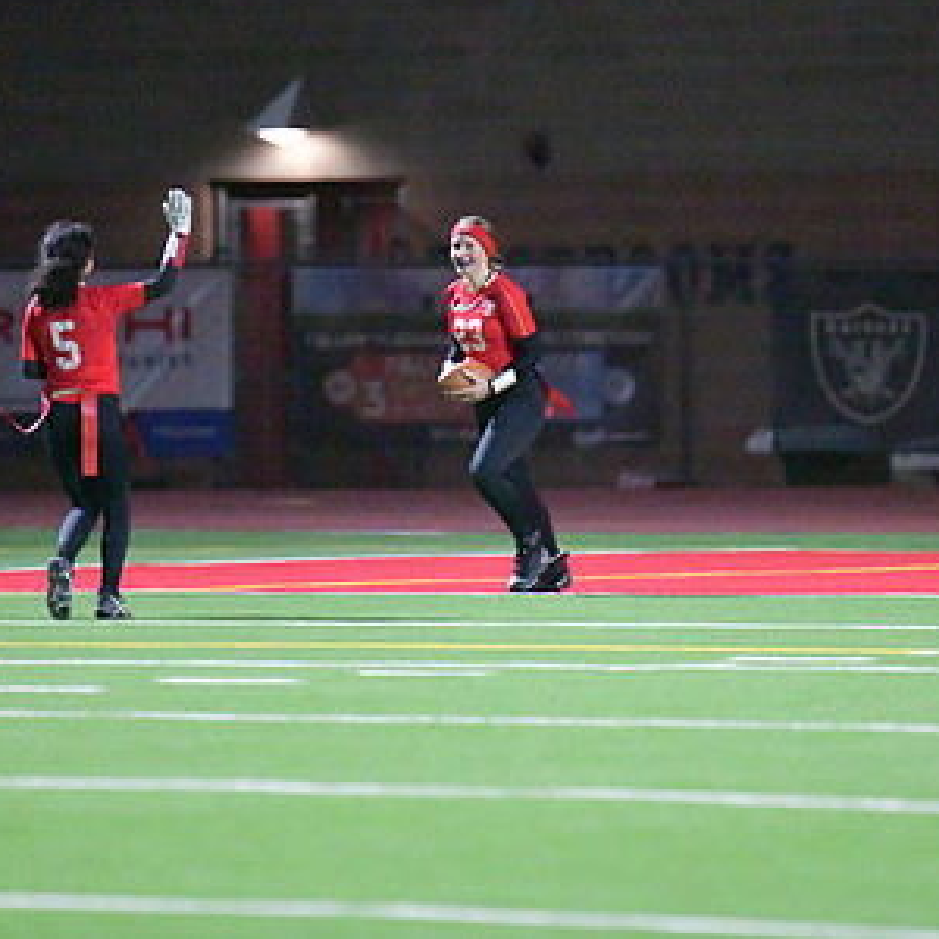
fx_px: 15130
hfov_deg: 3.6
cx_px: 541
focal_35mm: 493
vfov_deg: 3.6
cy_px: 336
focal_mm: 300
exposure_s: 1/2500
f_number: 2.8
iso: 25600
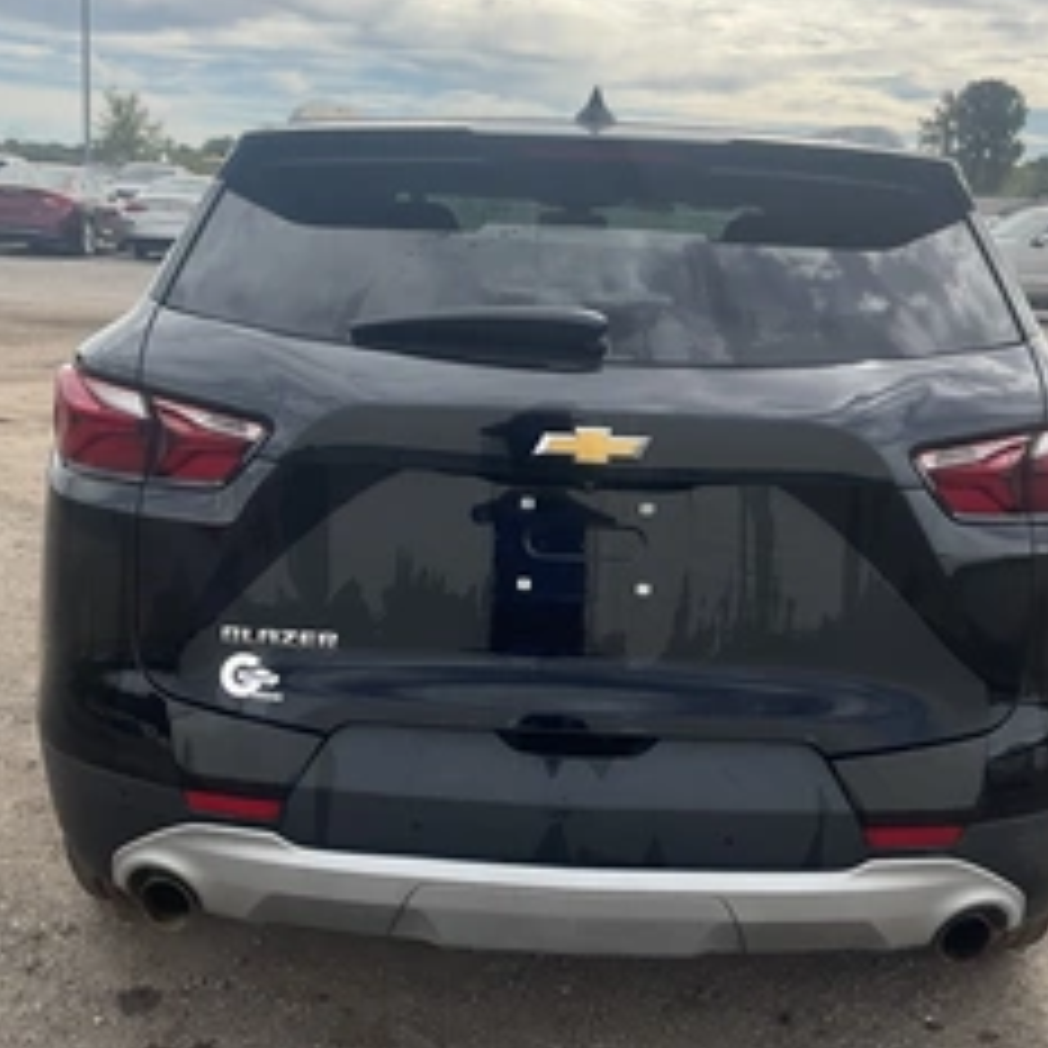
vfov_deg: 38.3
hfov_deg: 38.3
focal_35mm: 44
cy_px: 477
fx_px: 1507
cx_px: 531
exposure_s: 1/1144
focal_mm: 3
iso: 25
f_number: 1.8
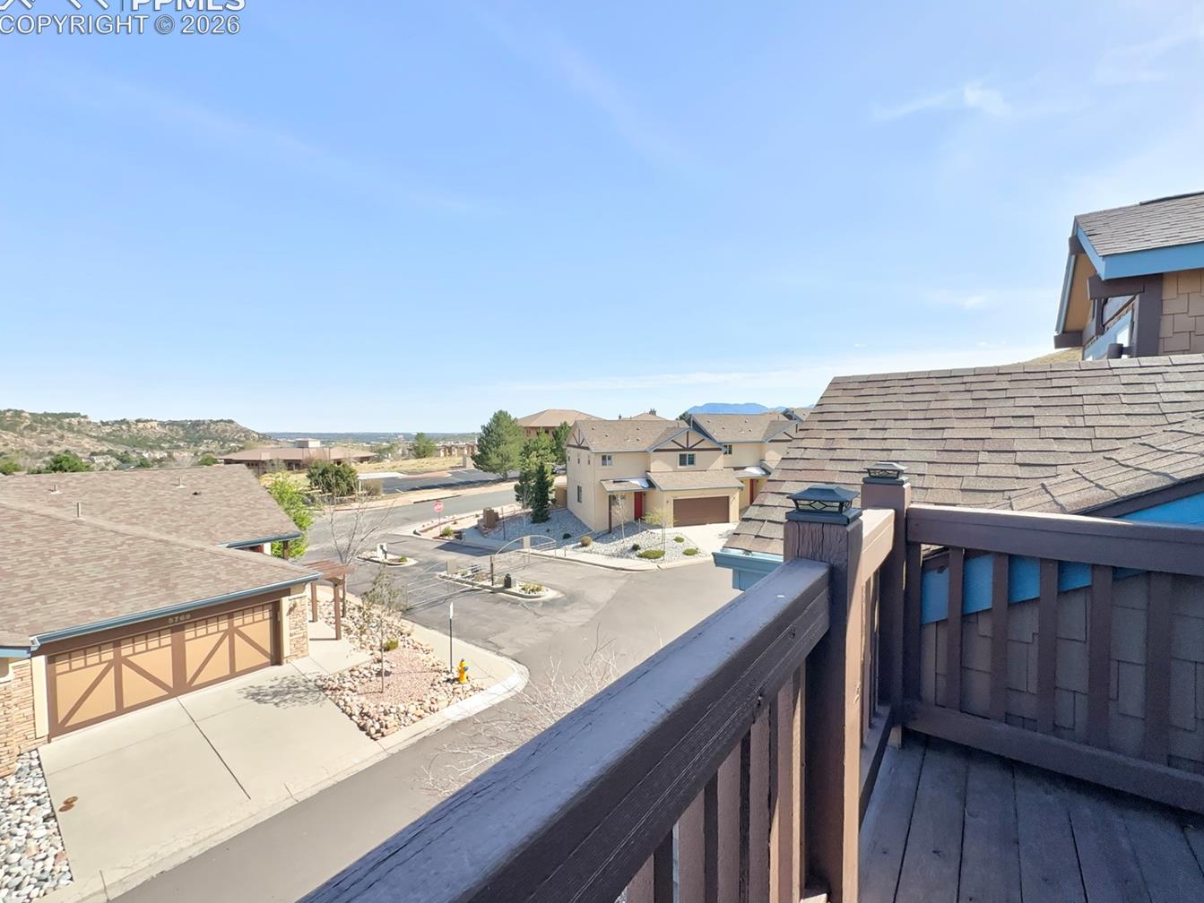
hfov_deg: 98.0
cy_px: 448
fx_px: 522
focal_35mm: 15
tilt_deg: -2.4
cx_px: 638
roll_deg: +0.0
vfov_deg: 81.8
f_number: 2.2
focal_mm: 2.2
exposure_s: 1/2564
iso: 40
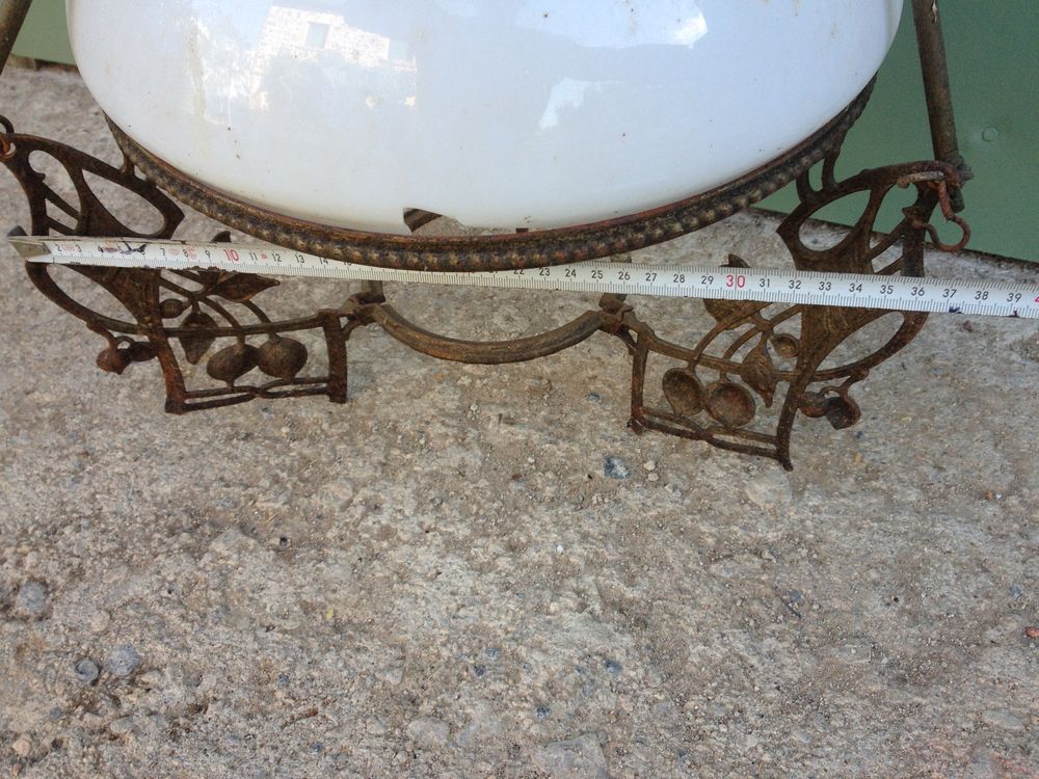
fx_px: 1051
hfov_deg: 52.6
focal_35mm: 35
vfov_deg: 40.7
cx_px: 520
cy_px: 390
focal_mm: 4.28
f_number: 2.4
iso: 64
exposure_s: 1/120
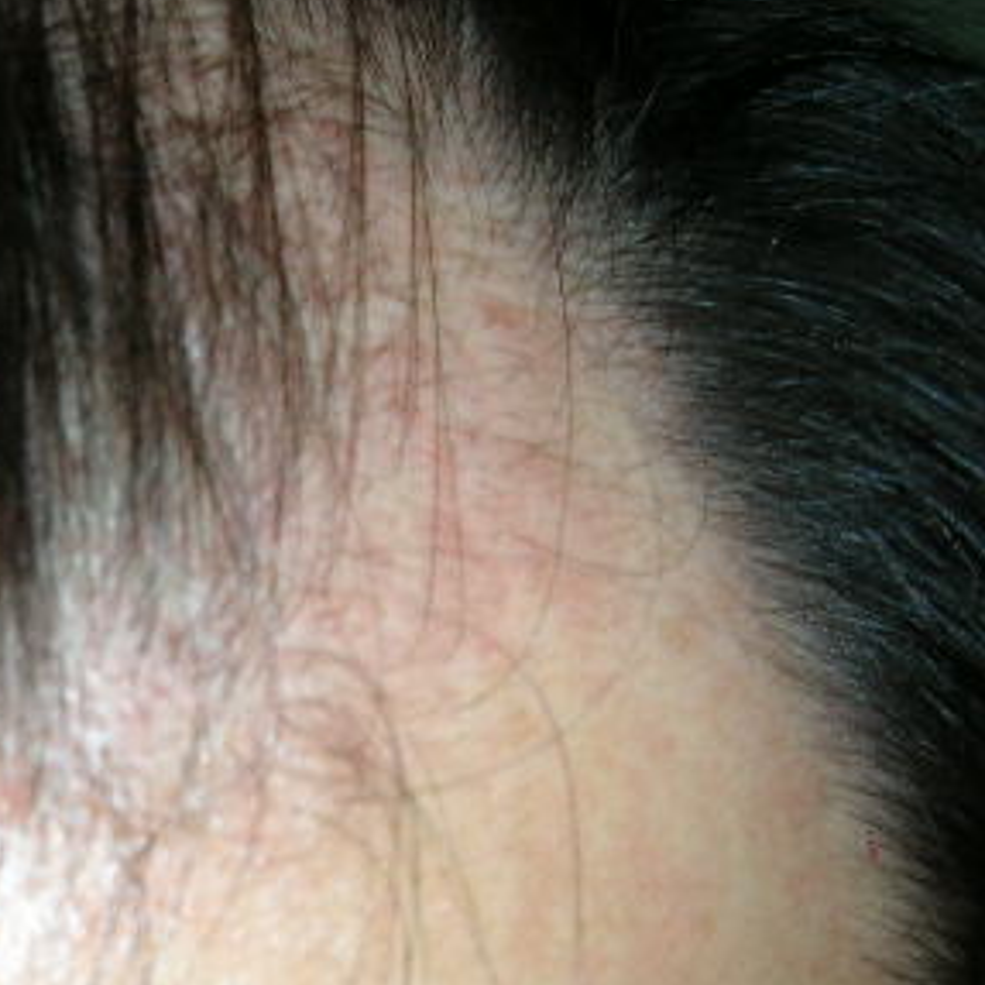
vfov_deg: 24.8
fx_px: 2221
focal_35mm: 69
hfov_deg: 23.4
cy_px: 686
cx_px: -106
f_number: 3
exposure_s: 1/30
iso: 50
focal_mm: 5.8
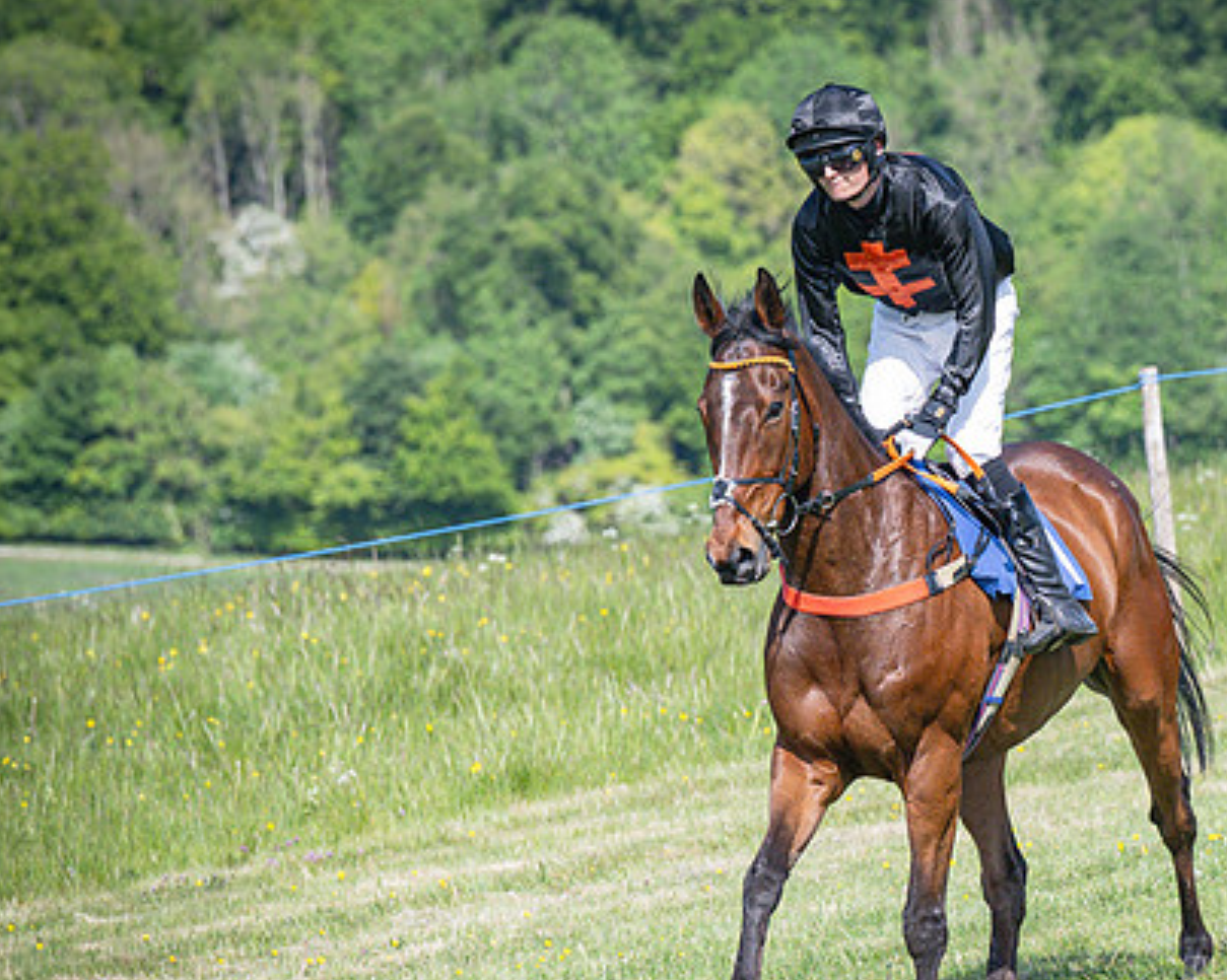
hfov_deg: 5.5
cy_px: 614
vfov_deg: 4.4
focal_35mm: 355
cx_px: 785
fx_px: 12885
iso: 400
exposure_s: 1/3200
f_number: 4
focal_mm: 120
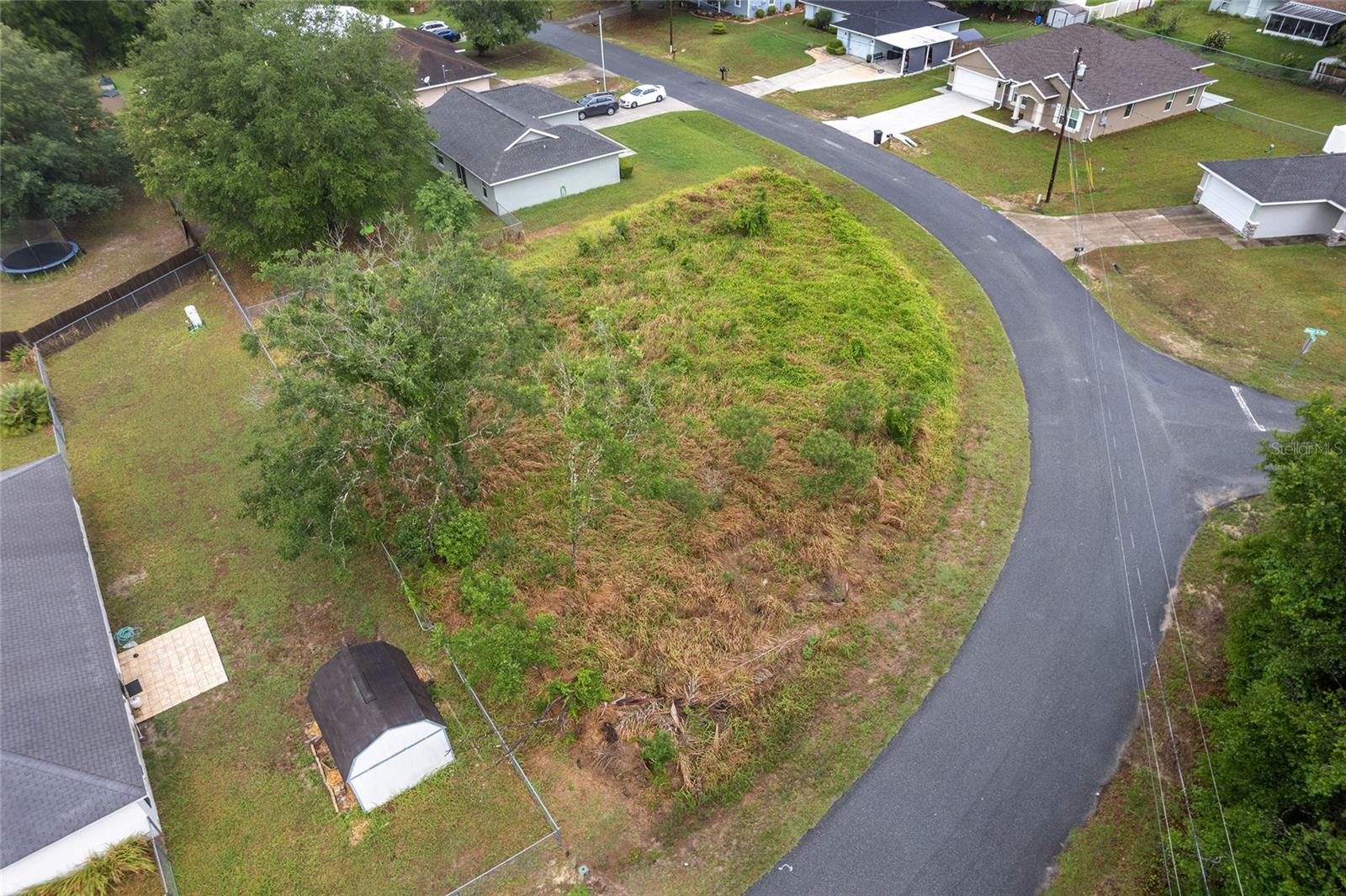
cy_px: 448
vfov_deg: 57.2
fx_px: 822
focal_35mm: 22
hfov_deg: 78.6
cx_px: 673
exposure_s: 1/200
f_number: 2.8
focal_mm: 8.38
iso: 100
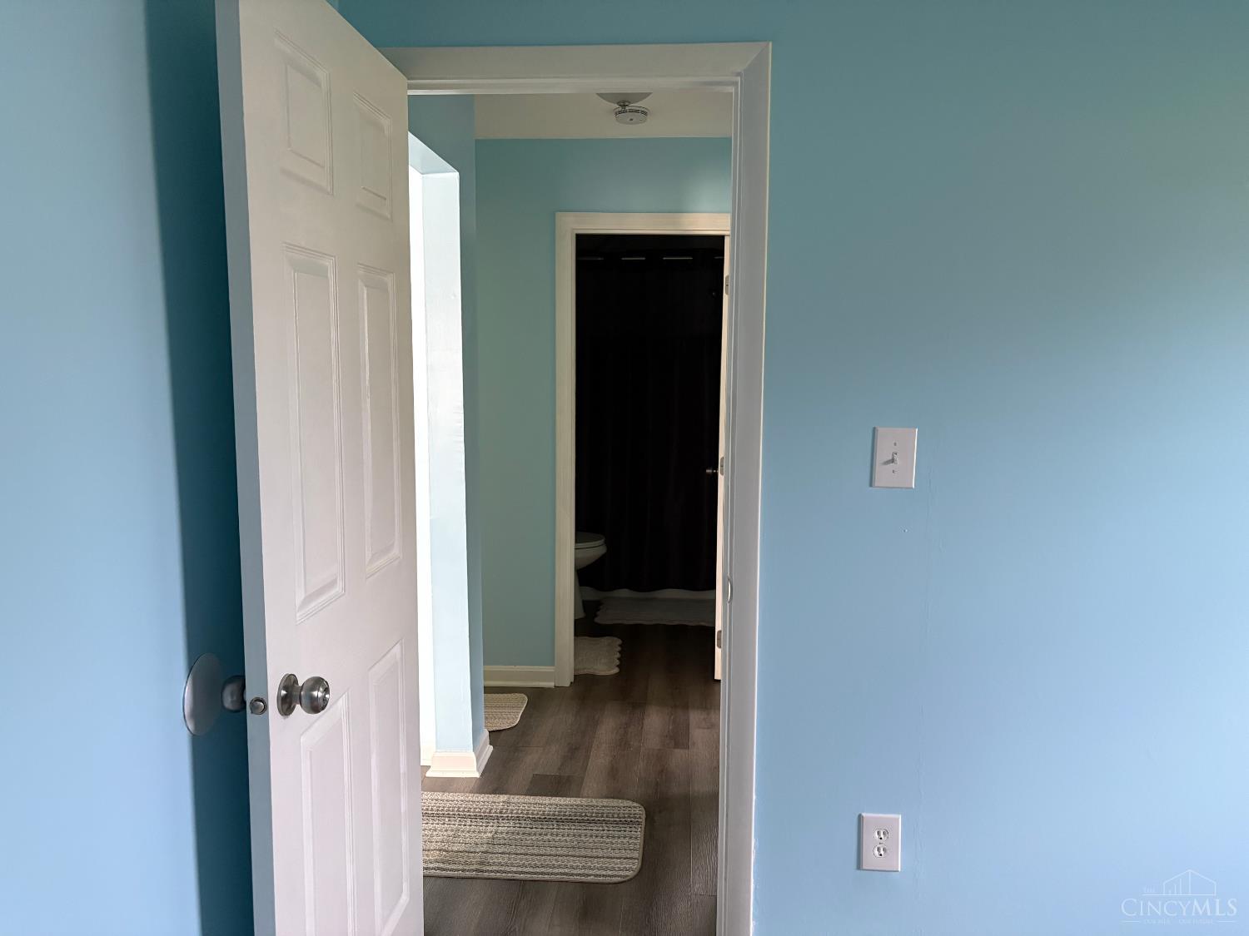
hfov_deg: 67.3
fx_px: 938
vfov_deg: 53.1
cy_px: 468
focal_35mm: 26
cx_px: 624
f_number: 1.6
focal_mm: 5.96
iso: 400
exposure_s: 1/60
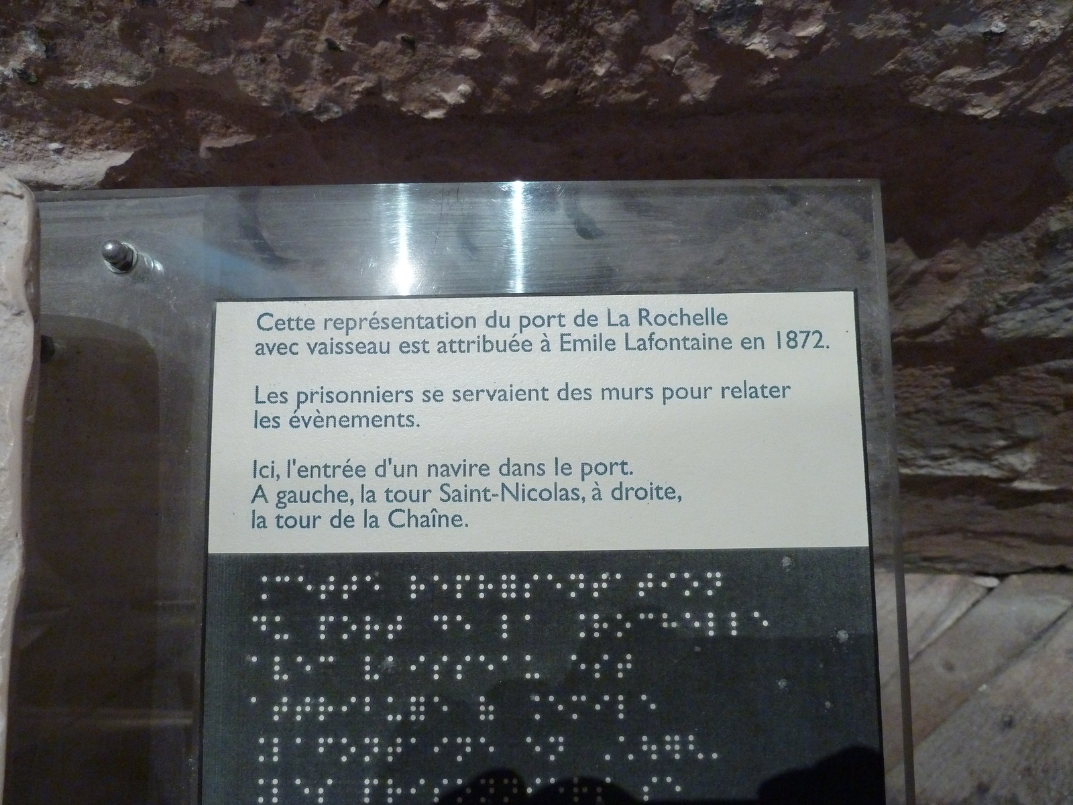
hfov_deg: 69.4
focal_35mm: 25
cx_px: 536
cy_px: 402
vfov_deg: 54.9
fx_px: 775
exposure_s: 1/25
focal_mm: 4.1
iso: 400
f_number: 3.3
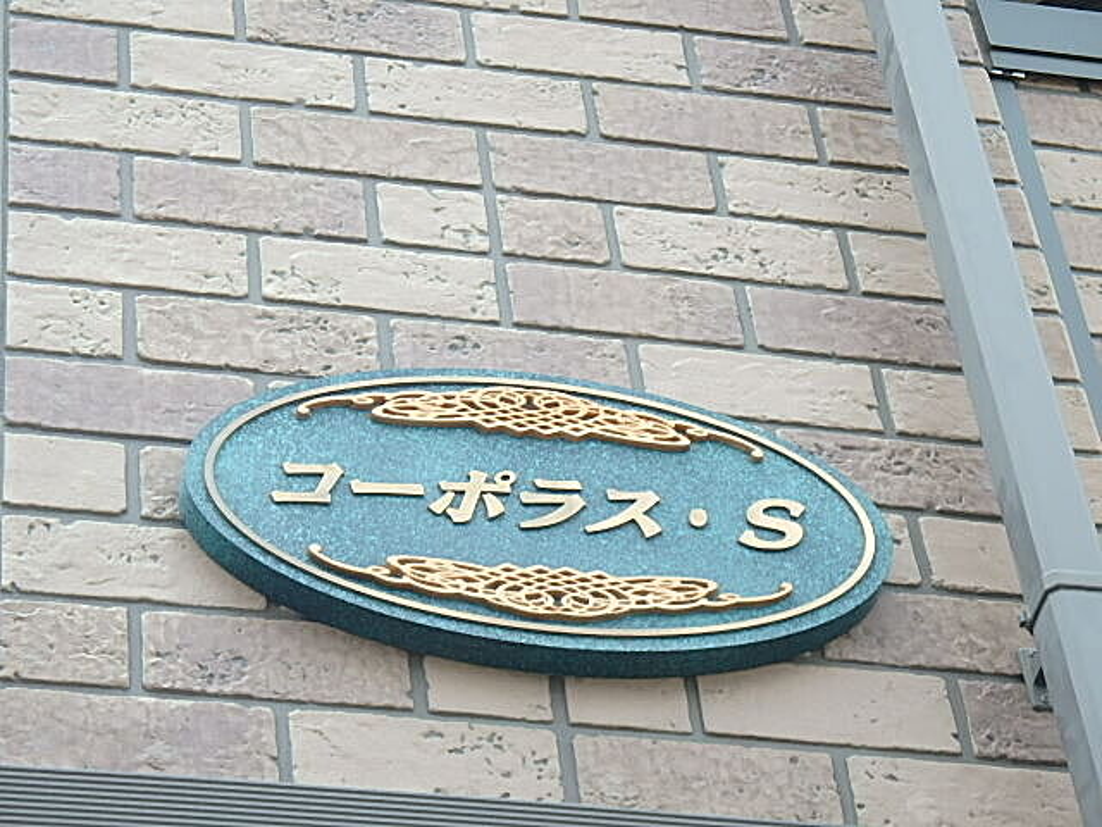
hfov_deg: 18.7
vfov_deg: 14.1
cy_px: 414
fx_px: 3343
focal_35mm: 105
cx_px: 551
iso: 125
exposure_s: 1/125
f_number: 5.7
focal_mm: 18.7
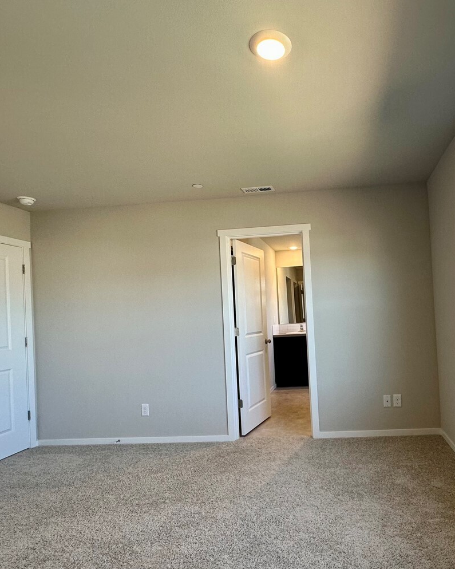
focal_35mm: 22
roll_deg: +2.6
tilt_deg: +1.3
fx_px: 370
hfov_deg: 60.9
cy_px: 307
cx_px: 319
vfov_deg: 74.9
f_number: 2.2
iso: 125
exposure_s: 1/120
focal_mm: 2.22
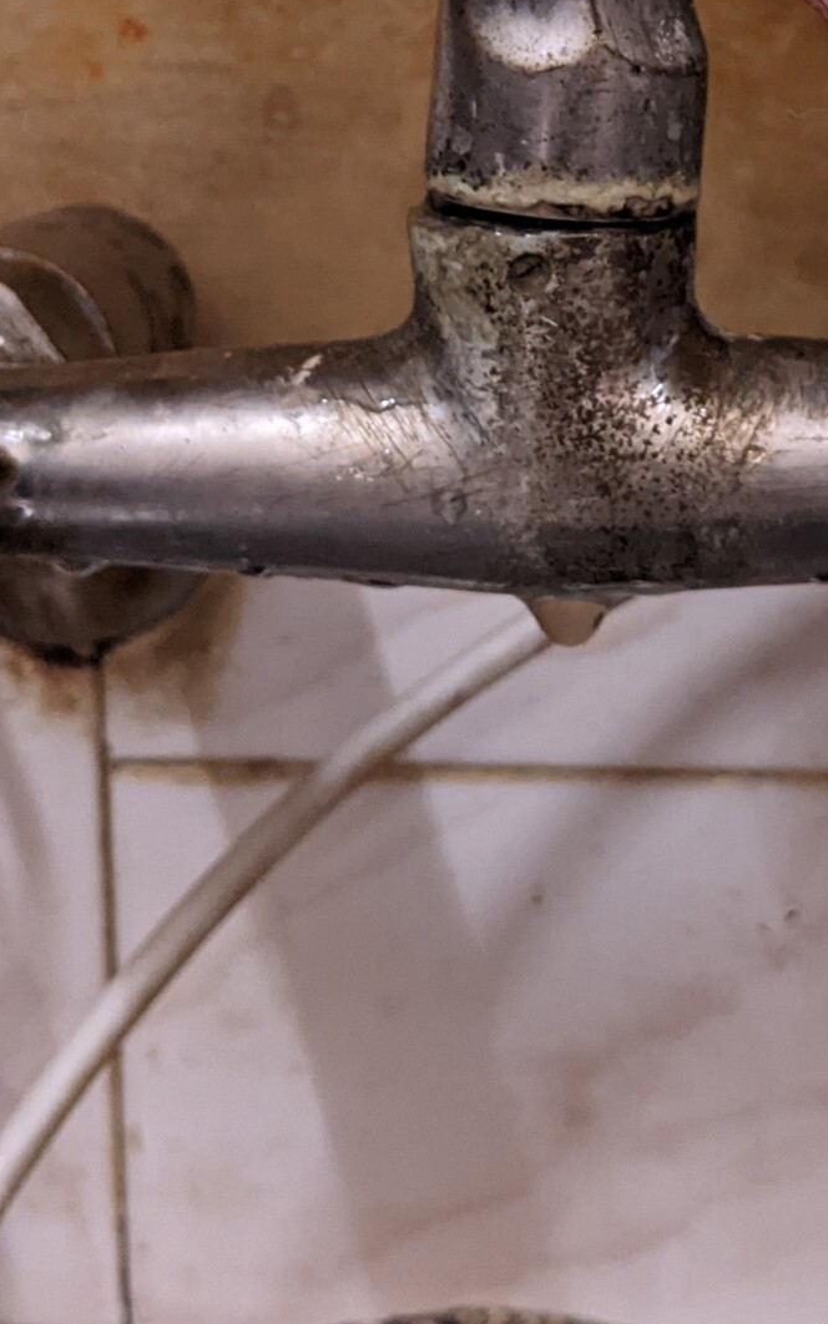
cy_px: 165
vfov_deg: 28.7
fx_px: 2491
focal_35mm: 69
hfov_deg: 18.7
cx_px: 627
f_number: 1.73
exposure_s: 1/49.9
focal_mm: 4.38
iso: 701
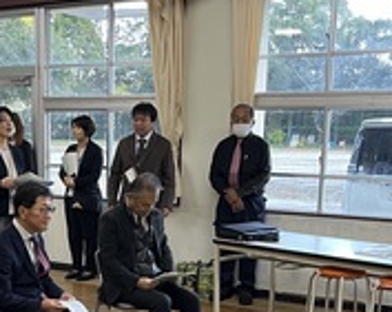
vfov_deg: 21.5
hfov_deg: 27.2
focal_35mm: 69
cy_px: 294
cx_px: 100
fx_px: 799
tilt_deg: -11.4
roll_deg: -0.6
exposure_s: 1/60
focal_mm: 5.1
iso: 80
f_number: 1.6
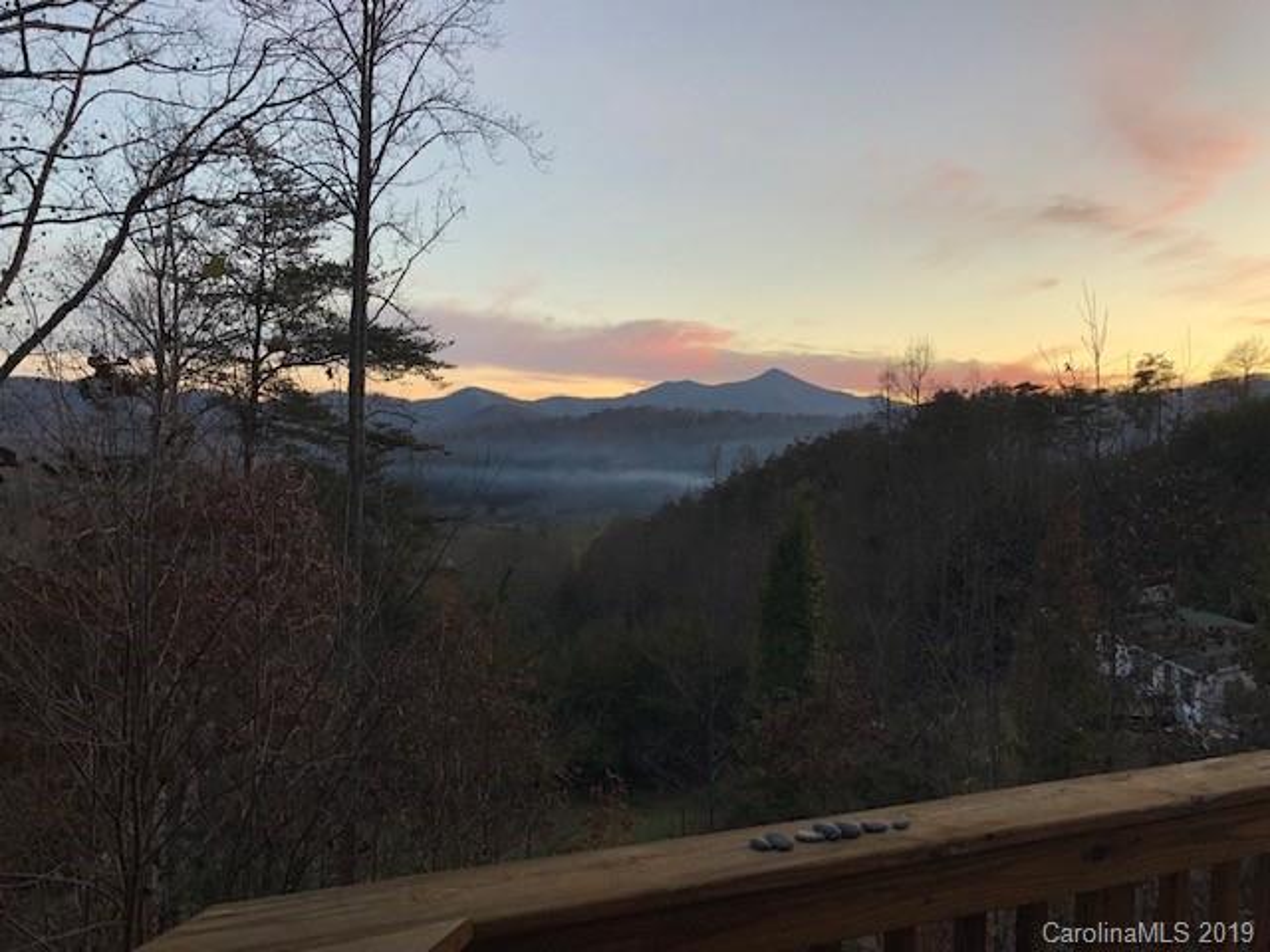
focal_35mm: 28
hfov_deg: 63.4
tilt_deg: -1.3
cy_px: 476
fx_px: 1027
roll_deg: -0.5
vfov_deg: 49.7
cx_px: 635
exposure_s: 1/60
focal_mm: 4
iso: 200
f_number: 1.8
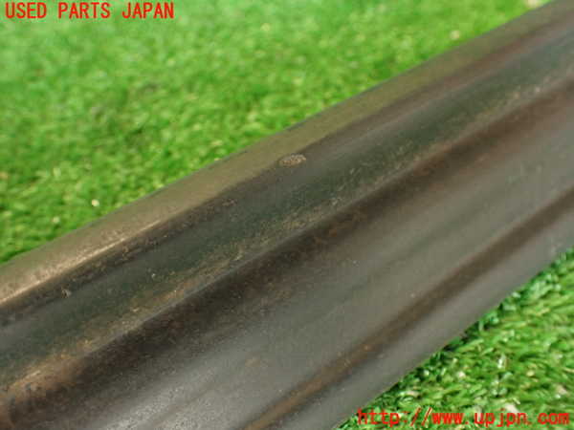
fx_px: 531
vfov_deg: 44.2
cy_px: 215
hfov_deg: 56.8
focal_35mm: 32
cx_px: 287
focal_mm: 5.79
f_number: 2.4
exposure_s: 1/30
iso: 400
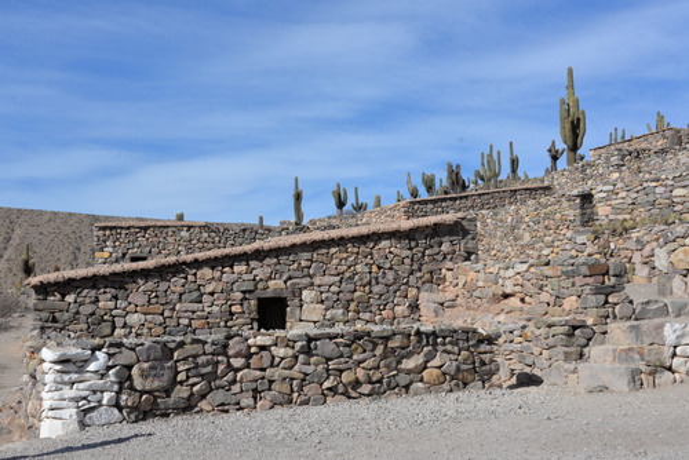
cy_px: 230
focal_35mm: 55
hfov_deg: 36.2
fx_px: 1053
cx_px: 344
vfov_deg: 24.7
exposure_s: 1/320
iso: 100
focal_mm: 55
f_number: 9
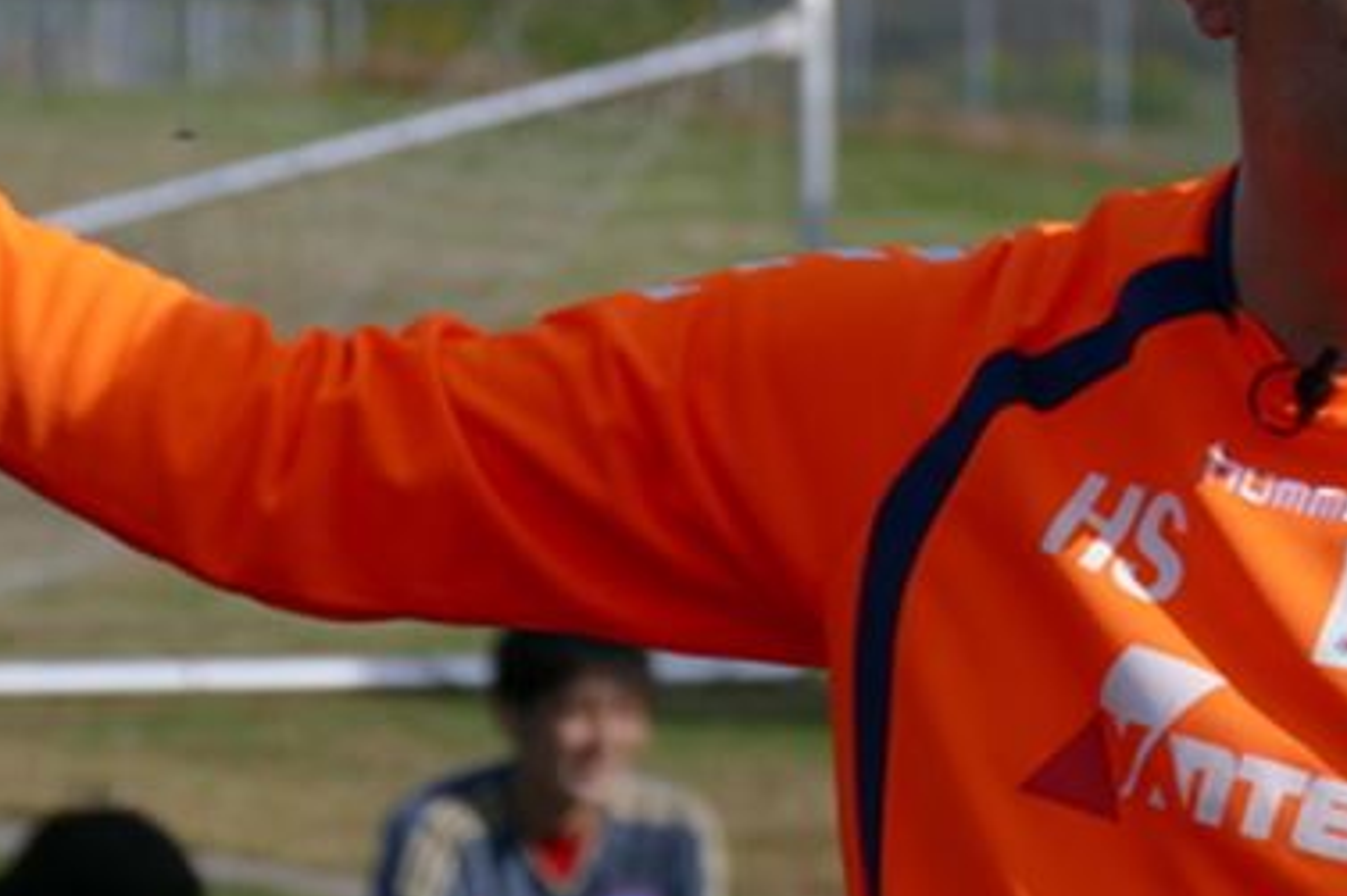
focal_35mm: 371
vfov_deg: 3.7
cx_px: 557
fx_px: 13875
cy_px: 189
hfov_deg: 5.6
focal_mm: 63.88
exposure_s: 1/2000
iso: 125
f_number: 4
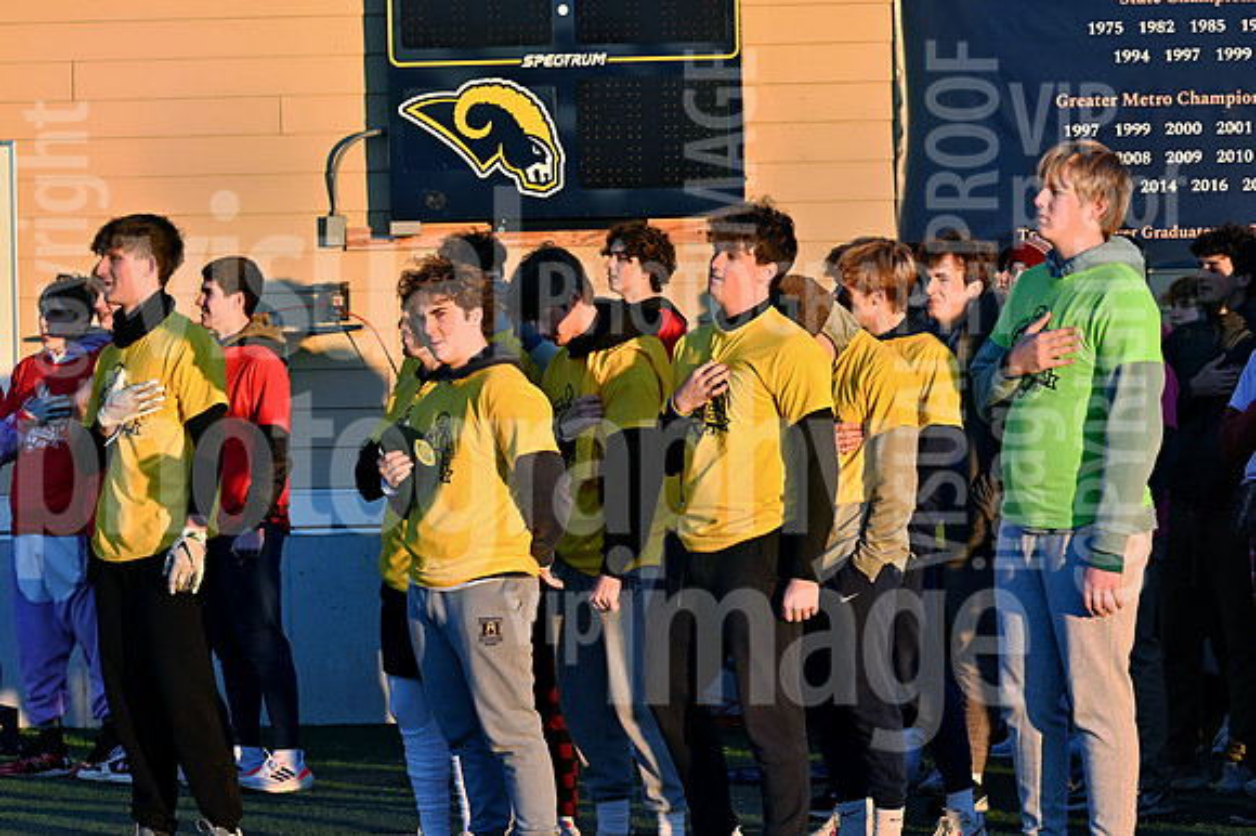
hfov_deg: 9.8
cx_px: 628
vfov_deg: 6.5
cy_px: 418
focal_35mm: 210
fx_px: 7322
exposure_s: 1/800
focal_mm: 140
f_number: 7.1
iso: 800
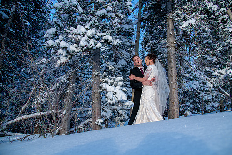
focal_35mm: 25
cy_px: 79
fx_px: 161
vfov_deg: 51.3
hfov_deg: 71.5
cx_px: 120
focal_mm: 24
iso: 320
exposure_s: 1/320
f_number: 5
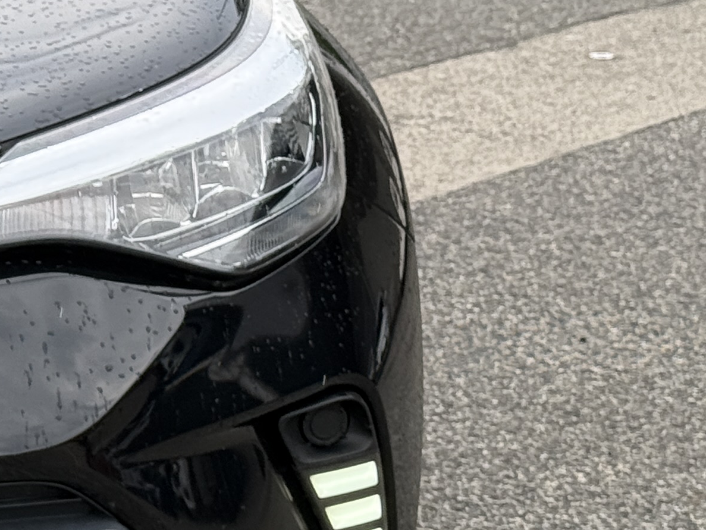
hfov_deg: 11.5
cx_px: -436
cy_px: 209
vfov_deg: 9.1
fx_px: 3325
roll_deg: -1.5
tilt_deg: -11.9
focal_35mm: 163
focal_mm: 6.76
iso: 64
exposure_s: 1/837
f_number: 1.78
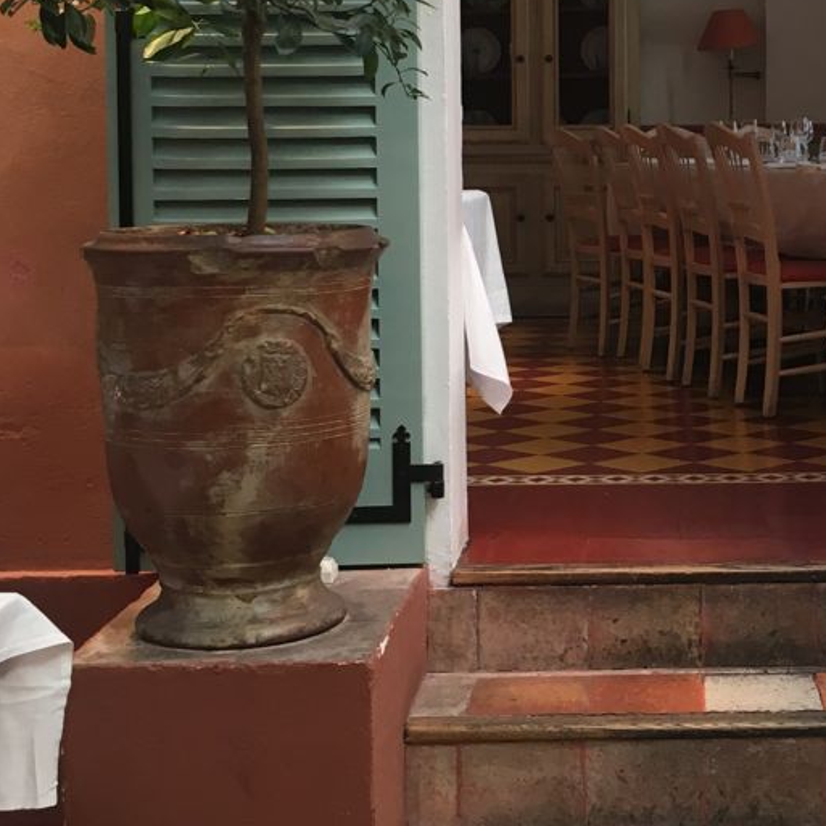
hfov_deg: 26.4
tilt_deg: -3.5
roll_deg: -0.6
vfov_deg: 26.6
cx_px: 667
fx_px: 1728
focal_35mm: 64
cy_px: 235
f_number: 2.2
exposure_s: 1/33
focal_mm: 4.15
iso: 80
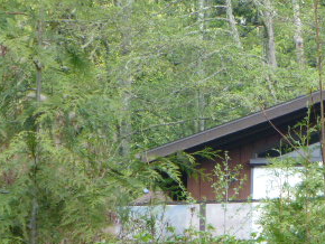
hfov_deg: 3.6
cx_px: 328
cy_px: 125
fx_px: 5159
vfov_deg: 2.7
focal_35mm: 549
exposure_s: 1/160
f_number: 5.7
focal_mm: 44.4
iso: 400
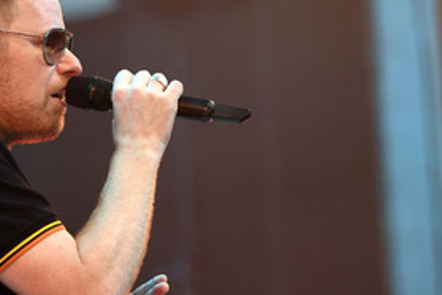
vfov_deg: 4.6
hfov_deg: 6.9
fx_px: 3671
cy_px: 168
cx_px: 123
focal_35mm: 299
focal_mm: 185
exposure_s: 1/500
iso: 800
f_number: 3.2
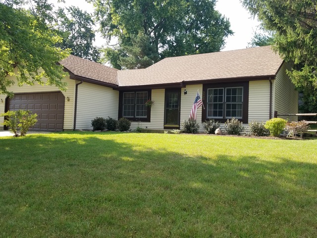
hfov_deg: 67.3
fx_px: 238
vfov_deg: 53.1
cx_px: 158
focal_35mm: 26
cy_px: 119
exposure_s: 1/686
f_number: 1.7
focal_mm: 4.2
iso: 50
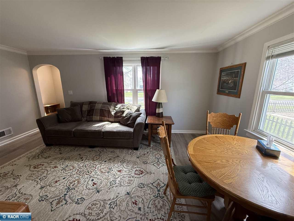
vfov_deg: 85.7
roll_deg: -0.5
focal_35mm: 14
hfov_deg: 102.1
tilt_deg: -12.3
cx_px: 147
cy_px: 110
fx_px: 119
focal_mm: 2.22
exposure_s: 1/77
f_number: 2.2
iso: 320
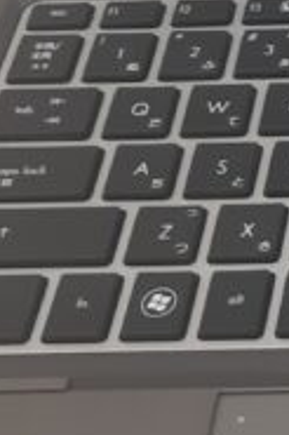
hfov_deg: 9.0
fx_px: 1665
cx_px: 695
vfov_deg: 14.1
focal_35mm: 138
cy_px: -169
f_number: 1.8
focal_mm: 5.23
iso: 40
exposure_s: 1/50
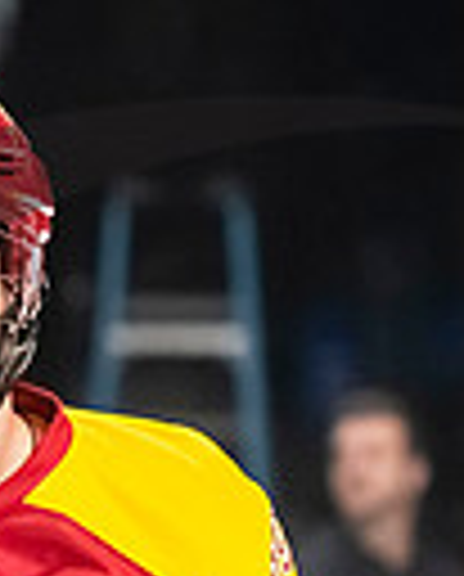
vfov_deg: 2.1
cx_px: -270
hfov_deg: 1.7
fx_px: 16061
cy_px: 896
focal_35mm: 939
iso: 1600
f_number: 4
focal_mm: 160
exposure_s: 1/800
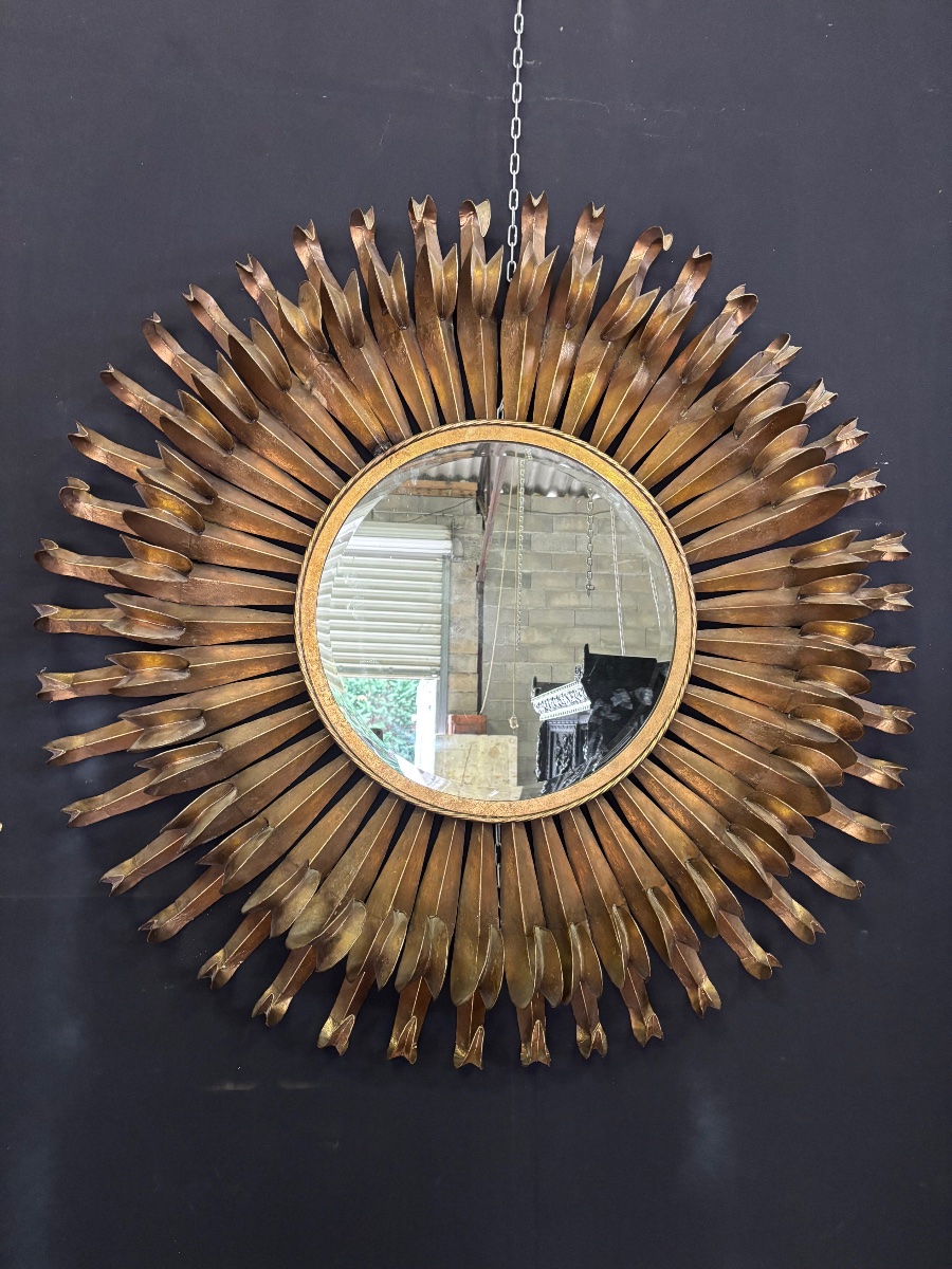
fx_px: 953
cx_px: 476
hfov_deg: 53.1
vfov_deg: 67.3
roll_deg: -2.1
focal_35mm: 26
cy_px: 634
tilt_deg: +4.0
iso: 400
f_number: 1.6
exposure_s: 1/33
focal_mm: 5.96
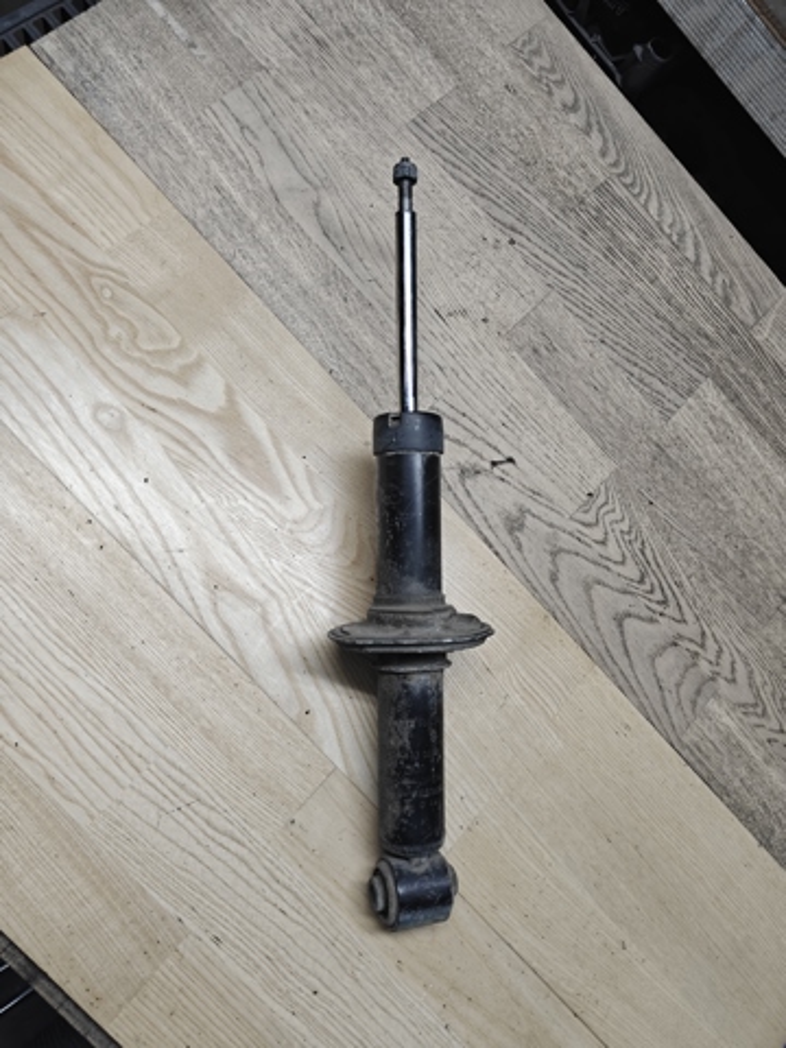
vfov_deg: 71.6
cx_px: 393
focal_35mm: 24
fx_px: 727
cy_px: 524
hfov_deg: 56.8
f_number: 1.8
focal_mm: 5.59
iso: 640
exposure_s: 1/100
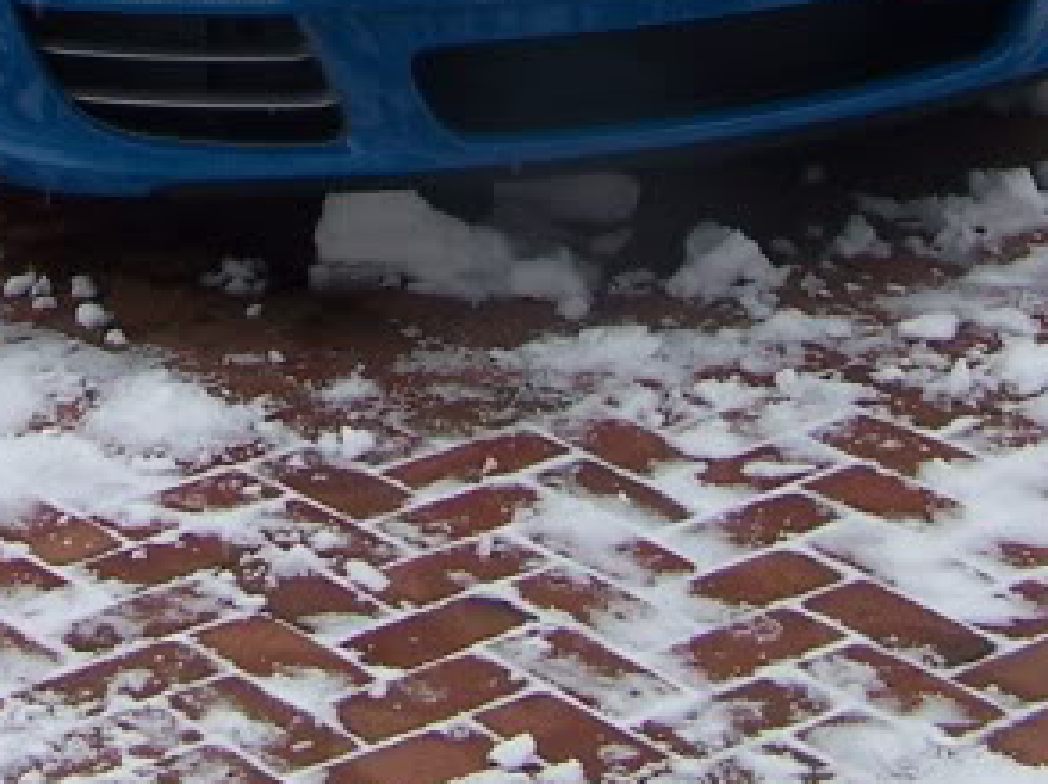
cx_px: 122
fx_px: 4022
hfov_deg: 14.7
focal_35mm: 133
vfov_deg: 10.7
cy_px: -455
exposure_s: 1/250
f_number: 2.8
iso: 80
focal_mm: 6.3
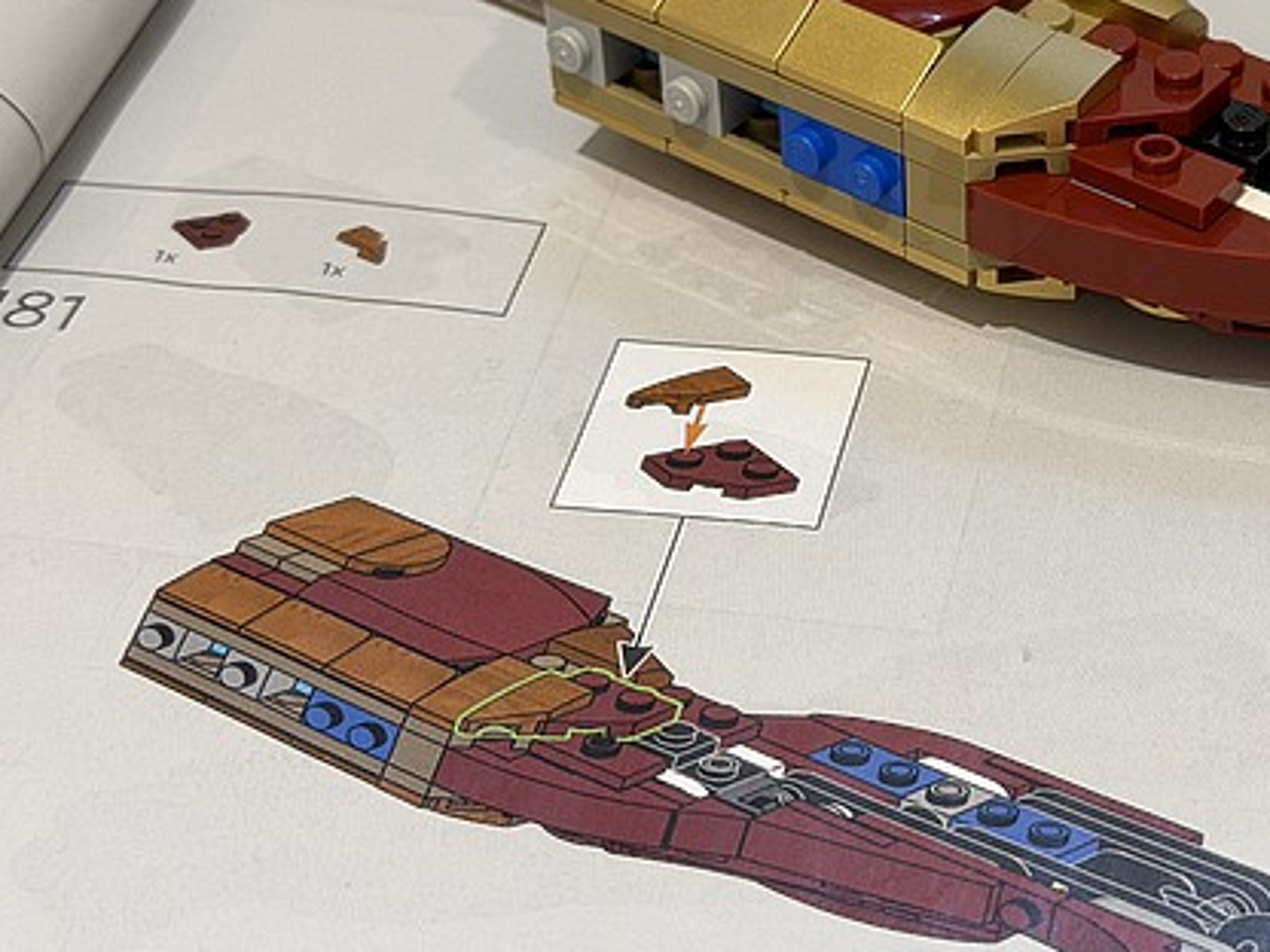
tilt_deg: -36.6
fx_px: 3302
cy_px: 334
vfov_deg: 16.4
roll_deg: +0.9
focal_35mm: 90
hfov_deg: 21.5
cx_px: 1017
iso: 200
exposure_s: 1/60
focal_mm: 6.76
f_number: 1.78
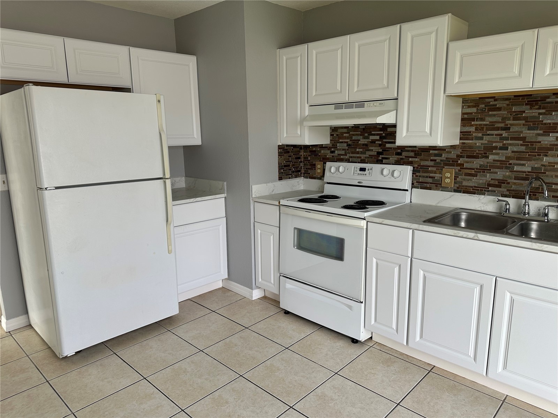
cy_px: 209
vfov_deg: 56.8
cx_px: 279
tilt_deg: -13.6
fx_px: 387
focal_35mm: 24
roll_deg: +1.1
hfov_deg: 71.6
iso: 80
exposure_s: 1/328
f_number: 1.78
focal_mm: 6.86
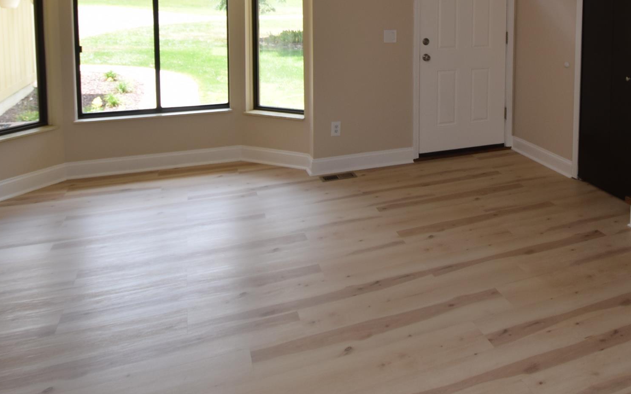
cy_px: 38
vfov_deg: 37.8
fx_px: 533
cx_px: 457
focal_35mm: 31
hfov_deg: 58.7
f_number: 5.6
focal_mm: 10
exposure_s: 1/125
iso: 250
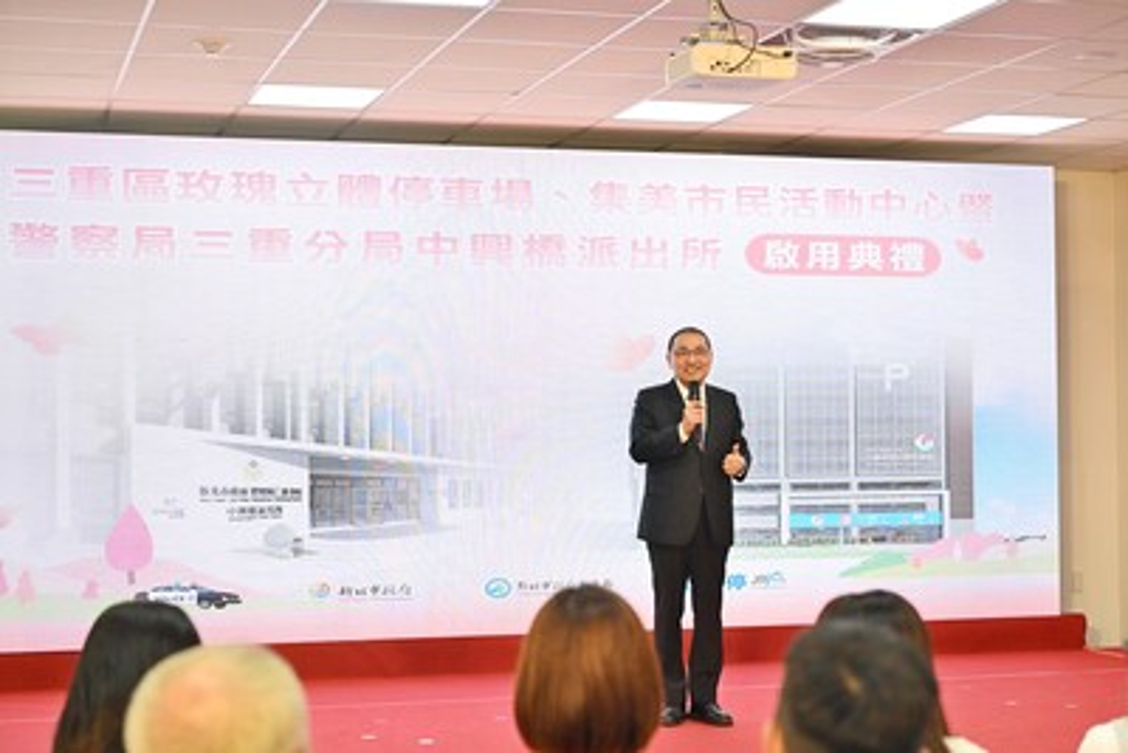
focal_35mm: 60
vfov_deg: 22.6
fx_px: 1881
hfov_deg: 33.4
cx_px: 564
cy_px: 376
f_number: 4
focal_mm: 60
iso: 500
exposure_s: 1/125
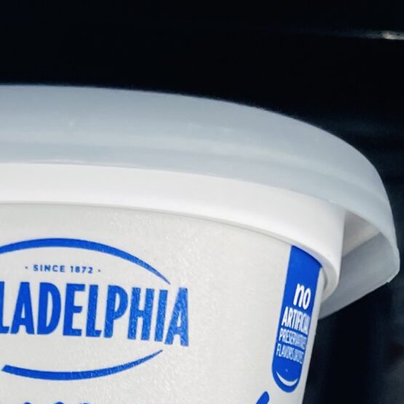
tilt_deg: -13.3
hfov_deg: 15.7
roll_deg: -4.4
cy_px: 910
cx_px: -105
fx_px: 1400
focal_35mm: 106
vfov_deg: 13.2
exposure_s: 1/120
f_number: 1.6
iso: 40
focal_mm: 4.2
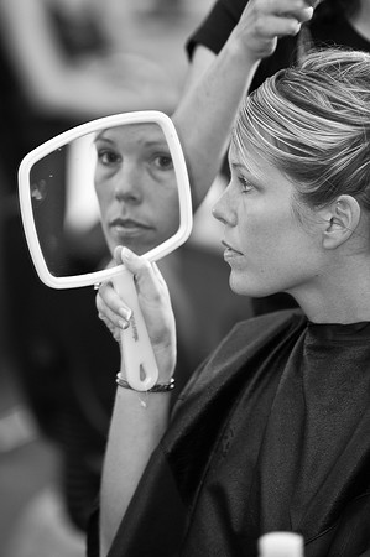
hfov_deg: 6.9
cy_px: 278
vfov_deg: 10.3
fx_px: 3090
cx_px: 185
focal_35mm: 200
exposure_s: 1/60
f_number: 4
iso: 800
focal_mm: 200
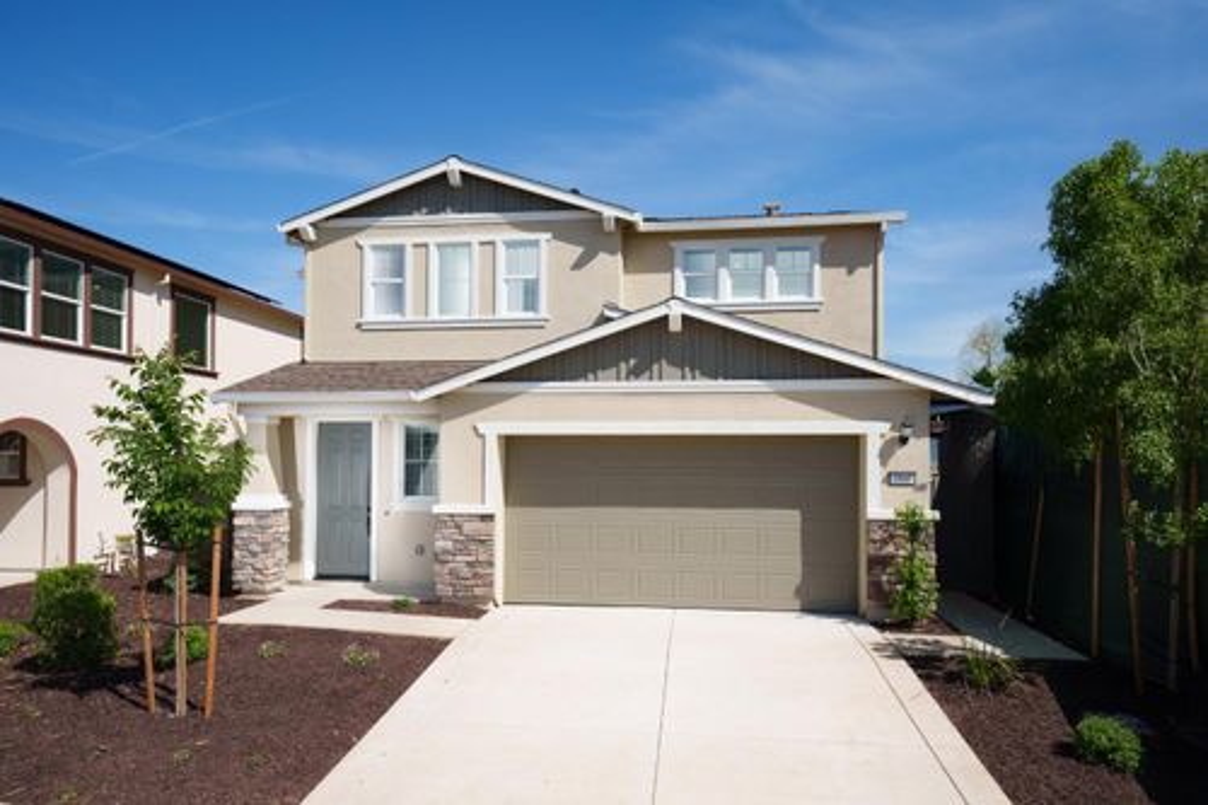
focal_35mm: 23
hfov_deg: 76.1
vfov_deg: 55.1
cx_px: 604
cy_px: 402
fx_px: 771
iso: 160
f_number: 9
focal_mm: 23
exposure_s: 1/320
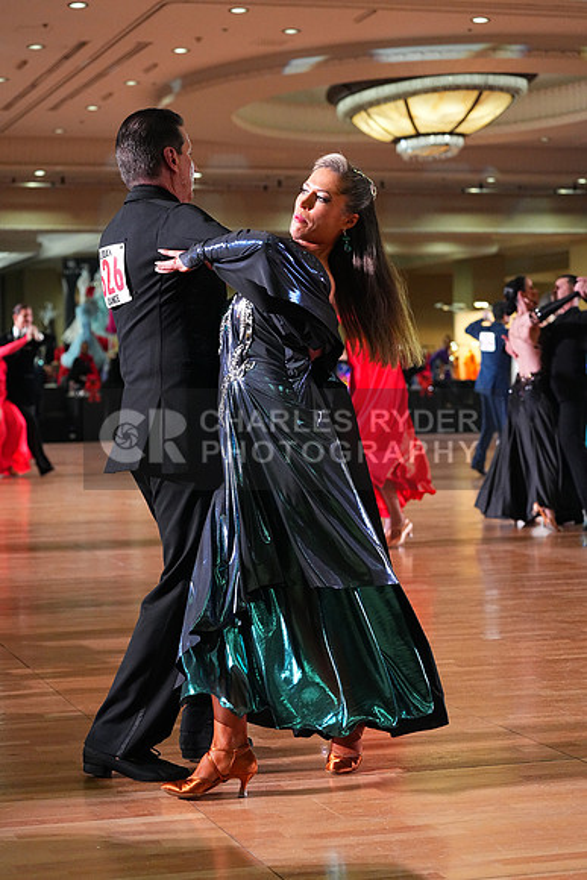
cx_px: 294
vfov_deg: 26.3
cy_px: 440
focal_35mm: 77
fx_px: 1882
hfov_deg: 17.7
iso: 6400
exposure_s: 1/400
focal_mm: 77
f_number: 4.5
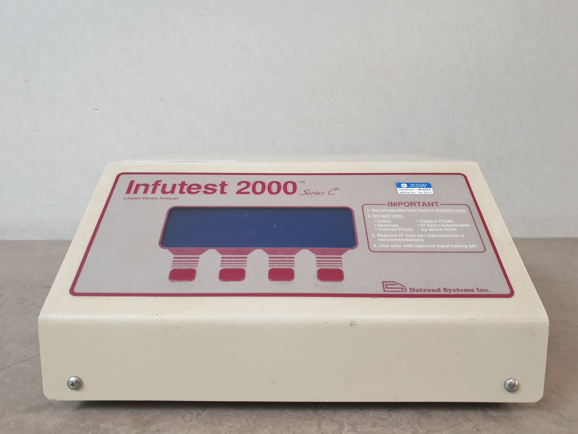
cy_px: 217
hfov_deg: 67.3
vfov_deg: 53.1
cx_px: 289
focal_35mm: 26
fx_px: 434
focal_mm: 4.3
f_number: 2.4
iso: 400
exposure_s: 1/50
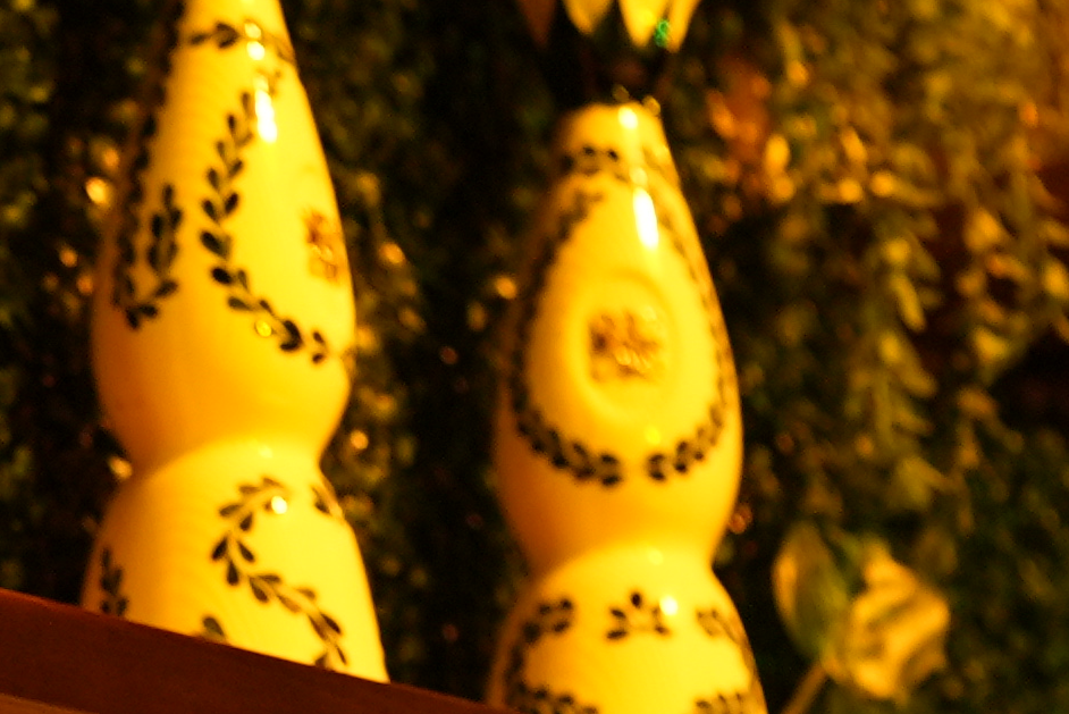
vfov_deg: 4.4
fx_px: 9358
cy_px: 784
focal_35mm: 315
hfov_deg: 6.5
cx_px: -488
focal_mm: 70
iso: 1000
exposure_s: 1/13
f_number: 2.8
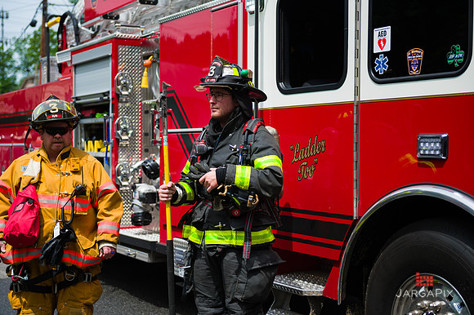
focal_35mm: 56
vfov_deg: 24.2
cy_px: 158
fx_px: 737
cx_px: 237
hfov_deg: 35.7
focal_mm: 56
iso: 200
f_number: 3.2
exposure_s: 1/3200
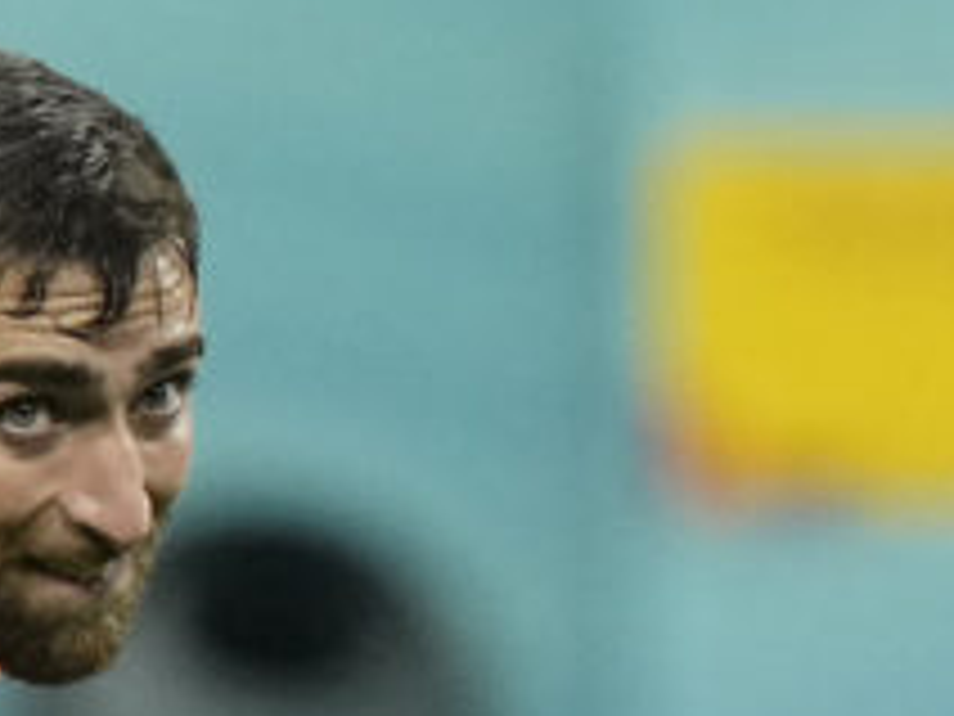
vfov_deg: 0.7
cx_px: 612
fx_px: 59969
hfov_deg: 0.9
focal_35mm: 2176
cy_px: 1031
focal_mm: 400
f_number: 3.2
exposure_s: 1/1600
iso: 2500
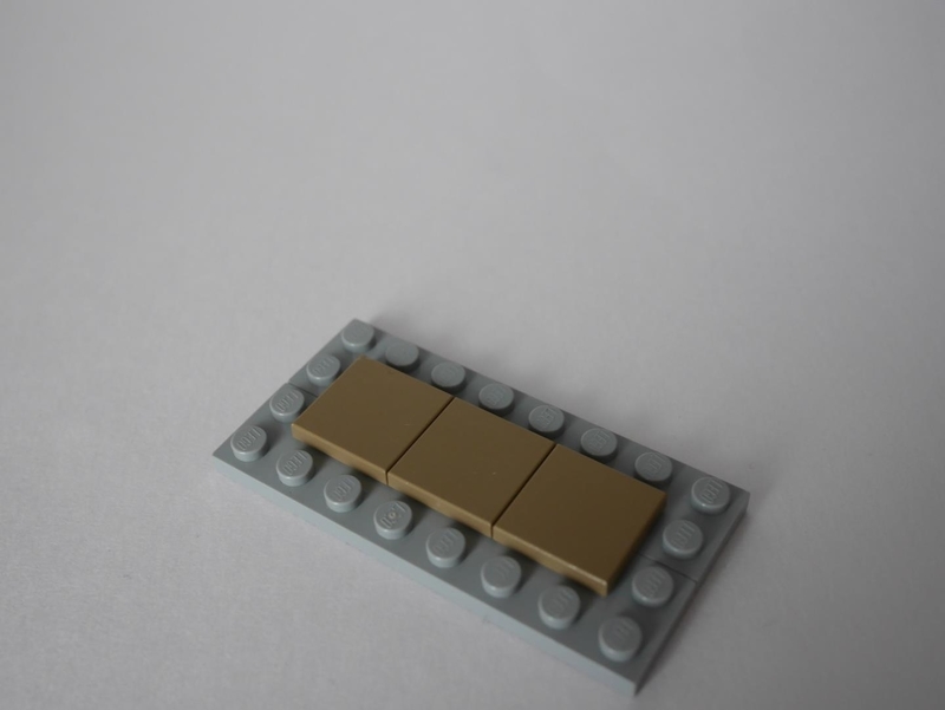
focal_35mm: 40
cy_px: 355
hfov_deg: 46.8
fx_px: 1093
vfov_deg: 36.0
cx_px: 472
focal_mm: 20
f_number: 4.5
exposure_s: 1/60
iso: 640
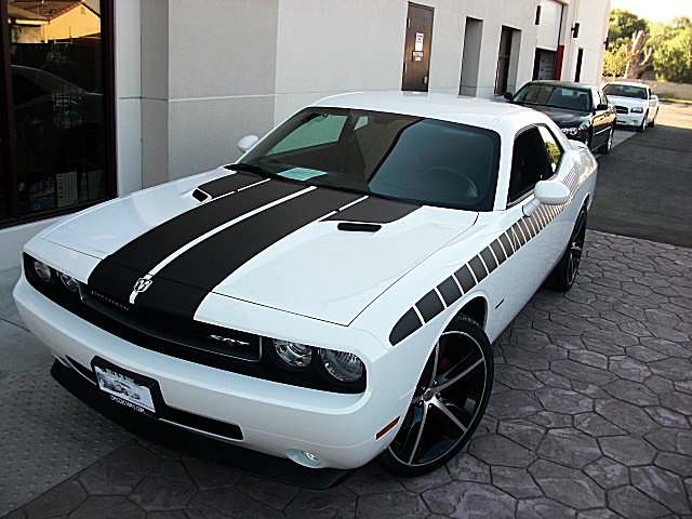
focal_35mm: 36
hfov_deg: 51.4
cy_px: 260
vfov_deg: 39.7
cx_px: 346
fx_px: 720
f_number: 2.8
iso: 50
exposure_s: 1/125
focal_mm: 6.3
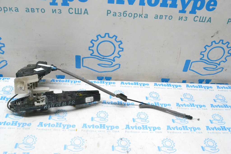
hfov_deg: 57.2
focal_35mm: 33
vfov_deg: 40.0
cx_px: 116
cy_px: 77
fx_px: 212
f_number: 10
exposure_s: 1/125
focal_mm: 22
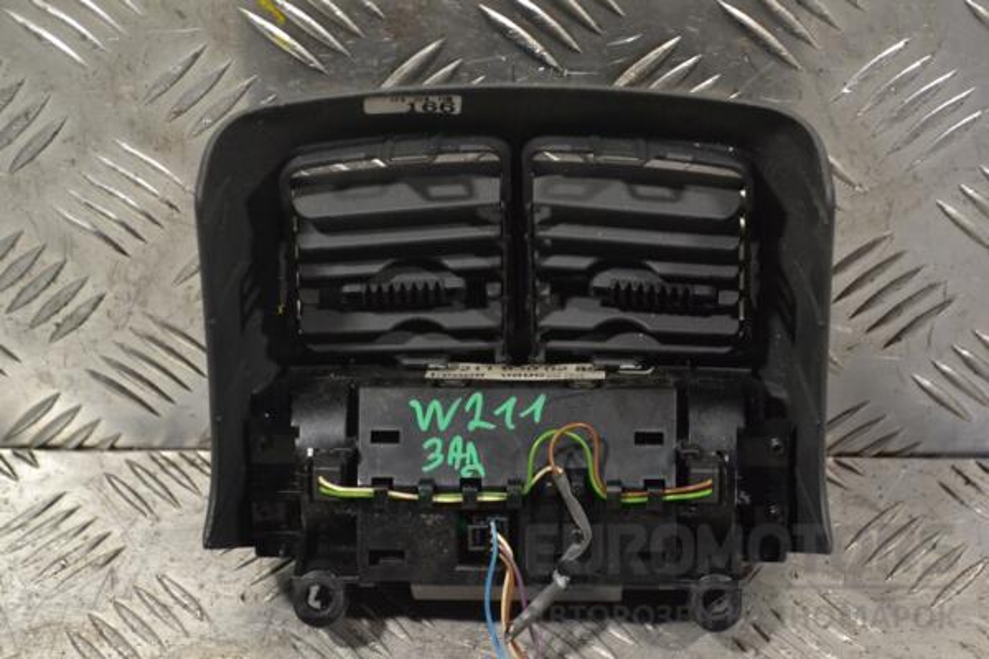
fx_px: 1978
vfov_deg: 18.9
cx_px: 494
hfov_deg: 28.1
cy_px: 330
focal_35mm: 72
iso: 3200
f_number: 8
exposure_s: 1/250
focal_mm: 48
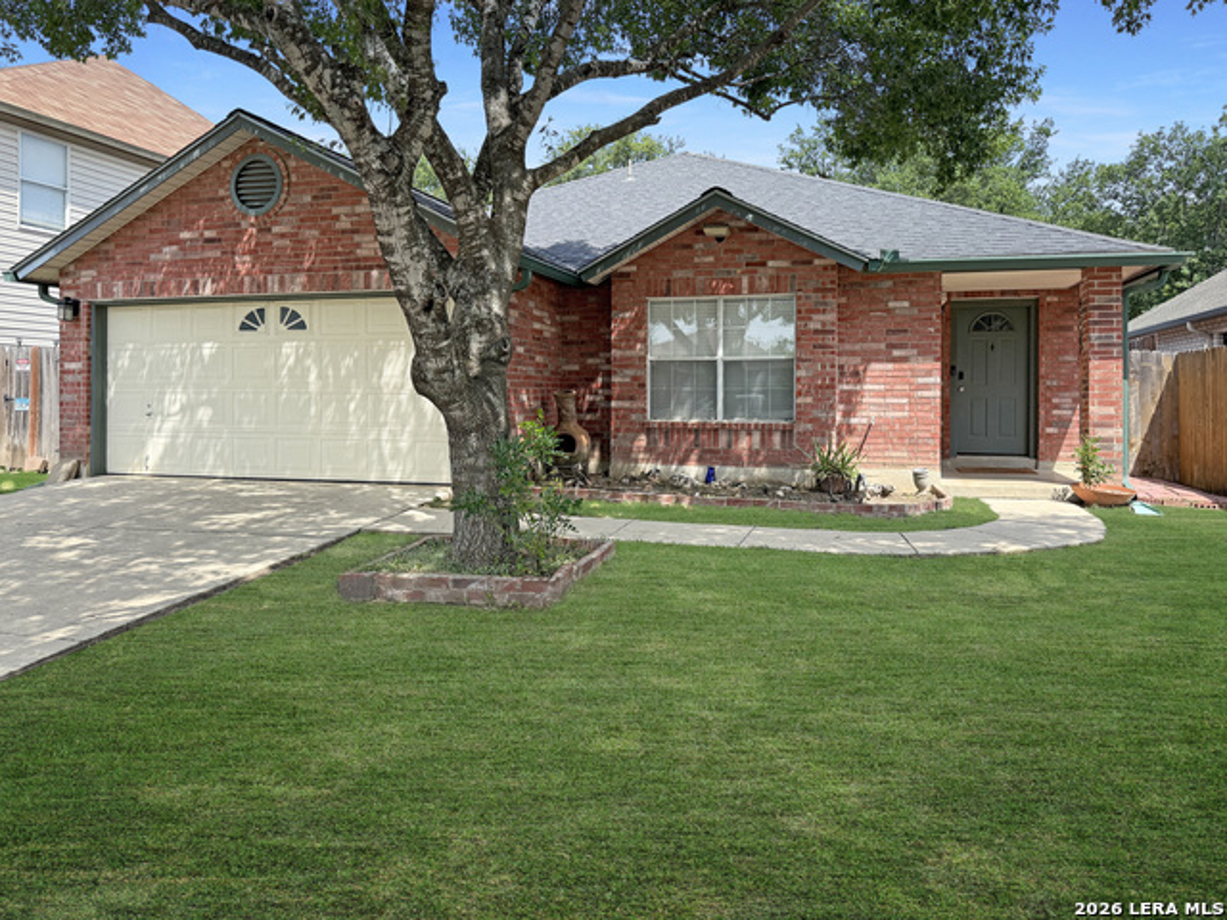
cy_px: 460
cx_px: 614
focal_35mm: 24
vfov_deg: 56.8
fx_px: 851
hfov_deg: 71.6
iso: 100
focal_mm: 6.76
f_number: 1.78
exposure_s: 1/2525
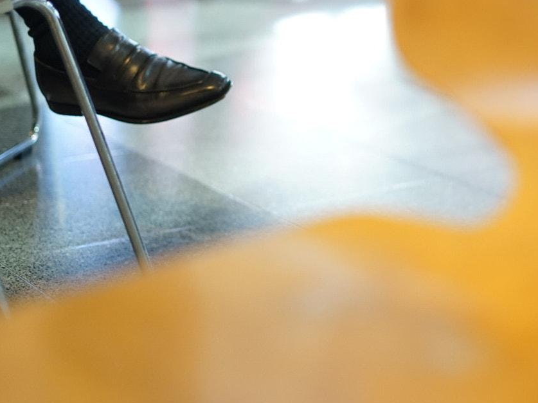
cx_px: 420
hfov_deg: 21.1
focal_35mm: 92
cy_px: 167
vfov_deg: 16.0
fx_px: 1429
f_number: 1.8
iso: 1250
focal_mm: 50
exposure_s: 1/125
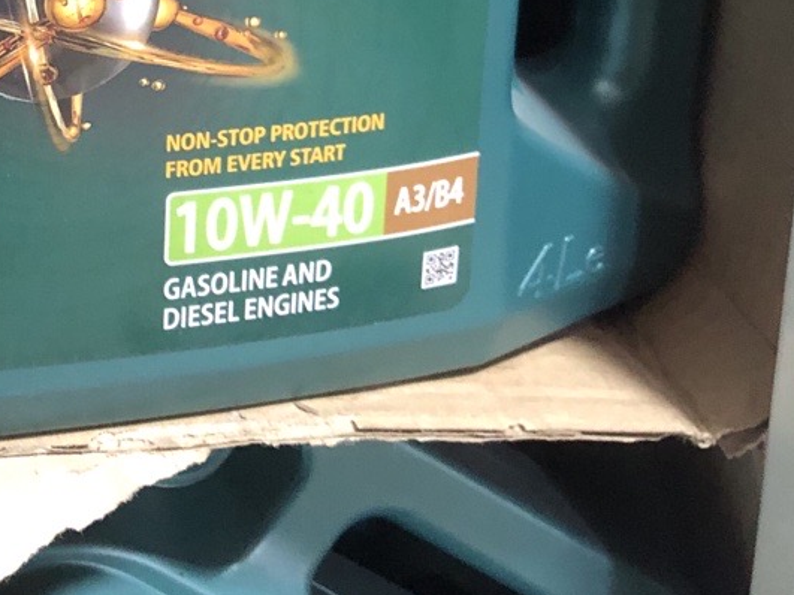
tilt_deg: -13.1
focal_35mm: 76
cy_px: -205
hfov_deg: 24.5
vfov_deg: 18.0
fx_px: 1743
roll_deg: +0.8
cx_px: 4
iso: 100
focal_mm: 4
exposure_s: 1/10
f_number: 1.8
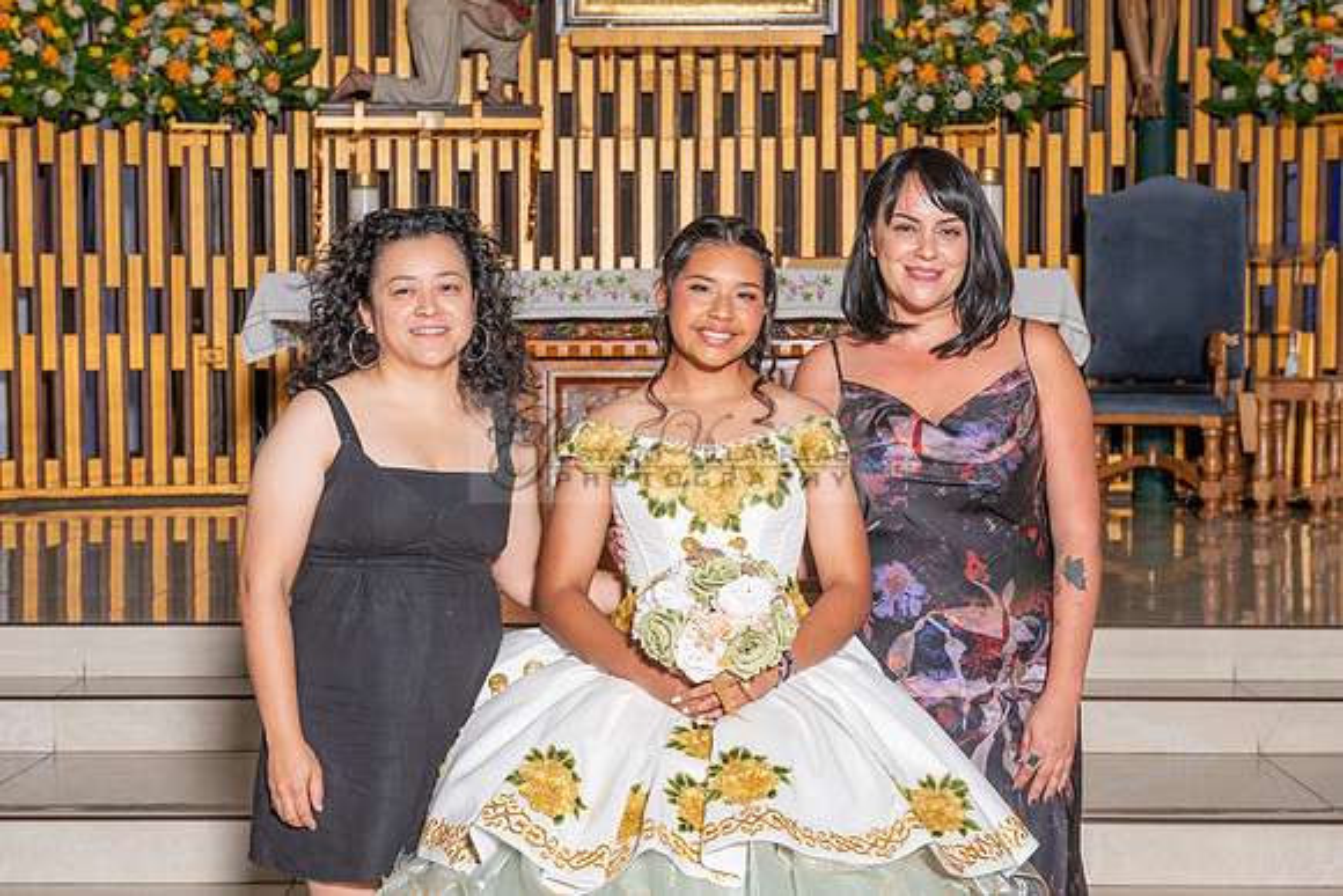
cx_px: 672
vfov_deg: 21.9
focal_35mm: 62
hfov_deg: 32.4
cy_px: 448
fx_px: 2313
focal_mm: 62
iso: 320
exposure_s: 1/160
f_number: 7.1
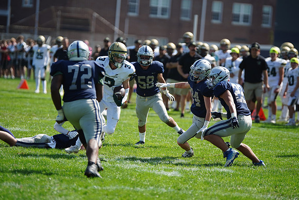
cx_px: 150
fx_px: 1944
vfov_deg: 5.9
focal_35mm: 234
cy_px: 100
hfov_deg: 8.8
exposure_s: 1/3200
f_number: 2.8
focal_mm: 234
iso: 400
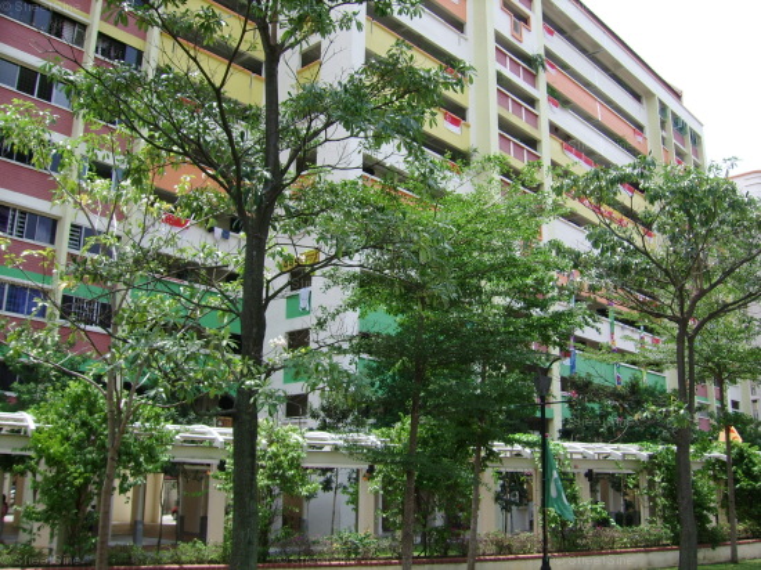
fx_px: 769
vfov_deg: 40.7
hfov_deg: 52.6
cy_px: 285
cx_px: 380
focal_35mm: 35
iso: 50
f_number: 5.8
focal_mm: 5.95
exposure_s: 1/250
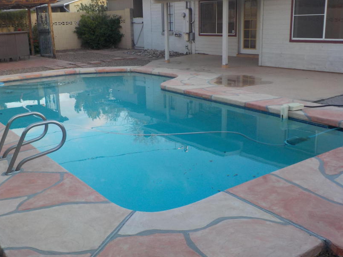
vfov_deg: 37.7
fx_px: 377
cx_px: 143
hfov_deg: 48.8
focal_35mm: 38
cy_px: 119
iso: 125
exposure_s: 1/80
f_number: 3.3
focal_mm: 4.1
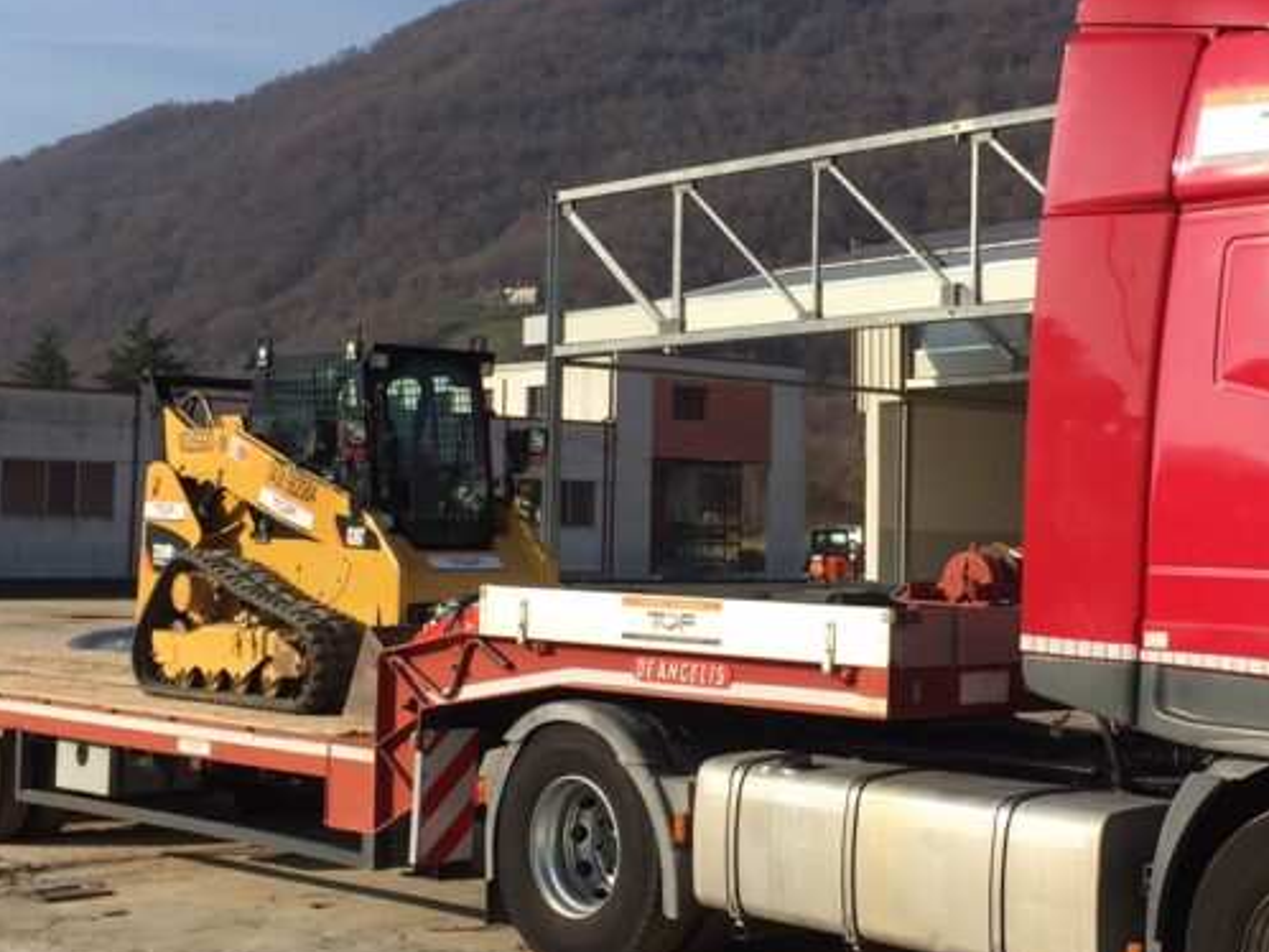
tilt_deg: +3.7
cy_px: 426
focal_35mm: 60
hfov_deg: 32.0
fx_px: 2201
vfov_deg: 24.4
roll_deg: -1.9
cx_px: 813
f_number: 2.2
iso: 32
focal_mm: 4.15
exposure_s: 1/1647
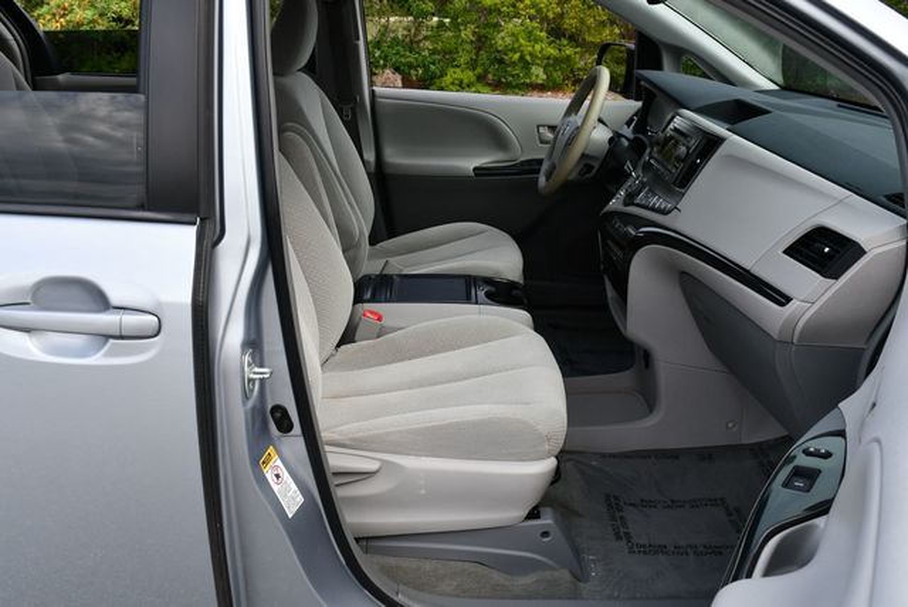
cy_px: 304
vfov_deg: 36.9
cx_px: 454
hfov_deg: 53.1
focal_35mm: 36
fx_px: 909
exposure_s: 1/250
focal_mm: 18
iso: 200
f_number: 5.6
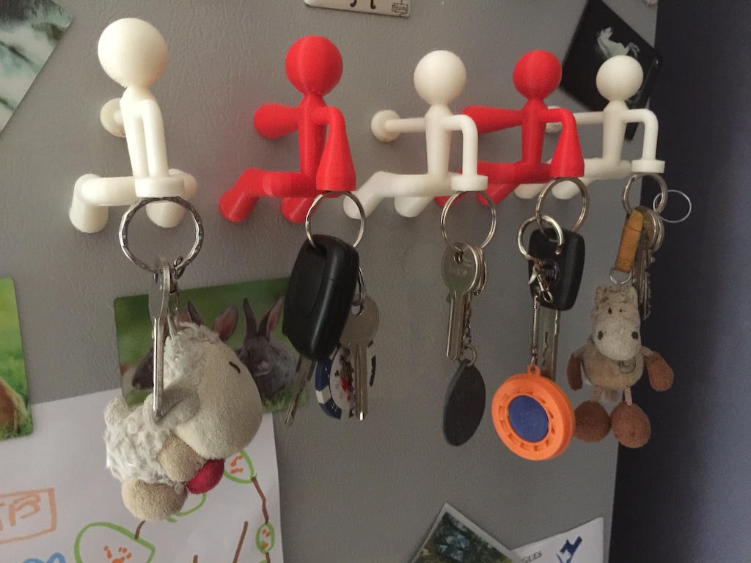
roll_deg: +0.5
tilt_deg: -10.0
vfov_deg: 48.2
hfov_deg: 61.7
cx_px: 376
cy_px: 282
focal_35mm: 29
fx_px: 629
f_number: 2.2
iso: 200
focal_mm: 4.15
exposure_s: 1/8
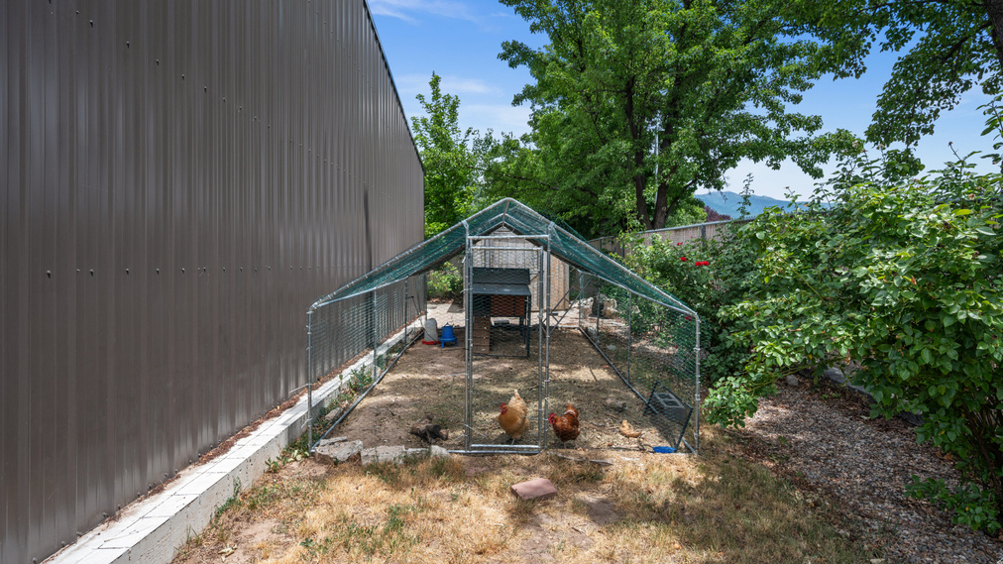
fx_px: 493
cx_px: 505
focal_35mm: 19
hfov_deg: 91.0
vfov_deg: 59.2
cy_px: 235
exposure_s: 1/500
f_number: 7.1
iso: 400
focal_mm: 17.5
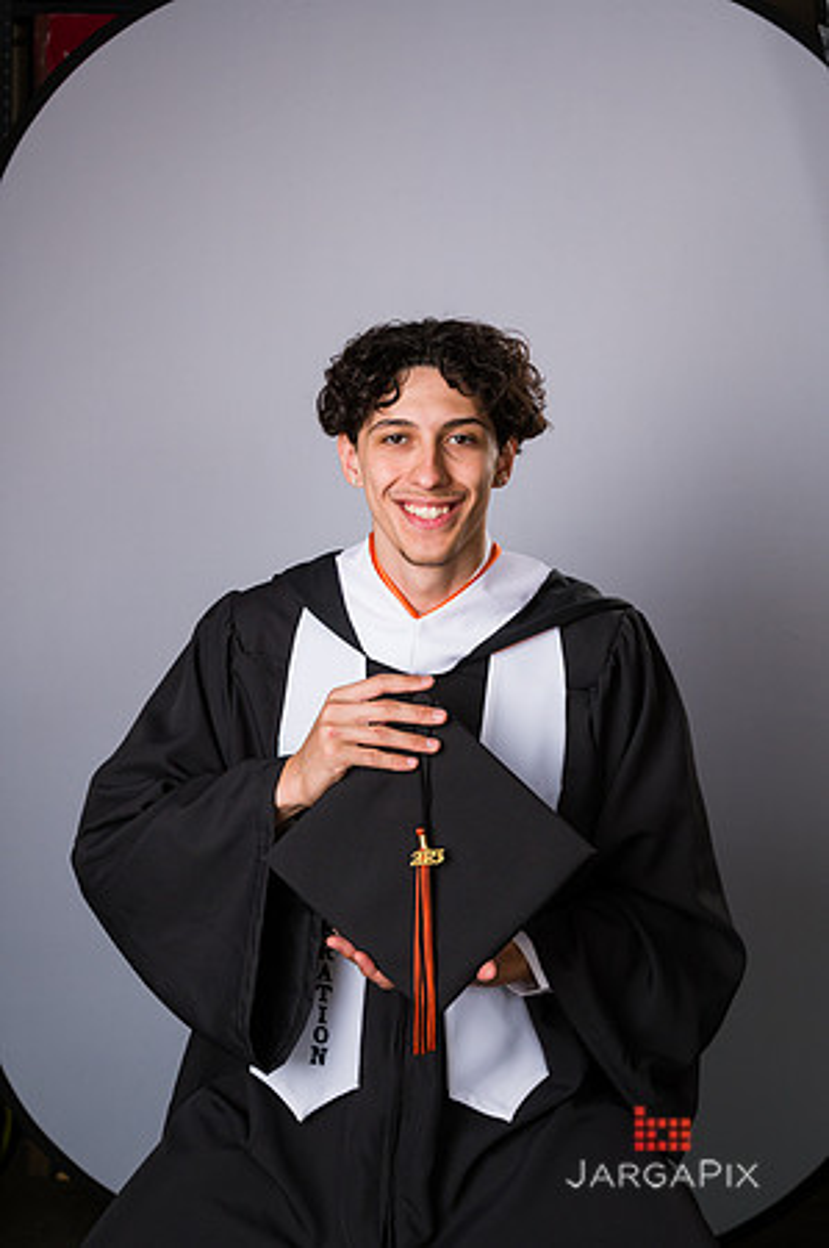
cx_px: 414
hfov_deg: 19.4
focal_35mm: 70
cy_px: 624
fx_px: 2423
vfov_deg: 28.9
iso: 800
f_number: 8
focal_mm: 70
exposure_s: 1/200
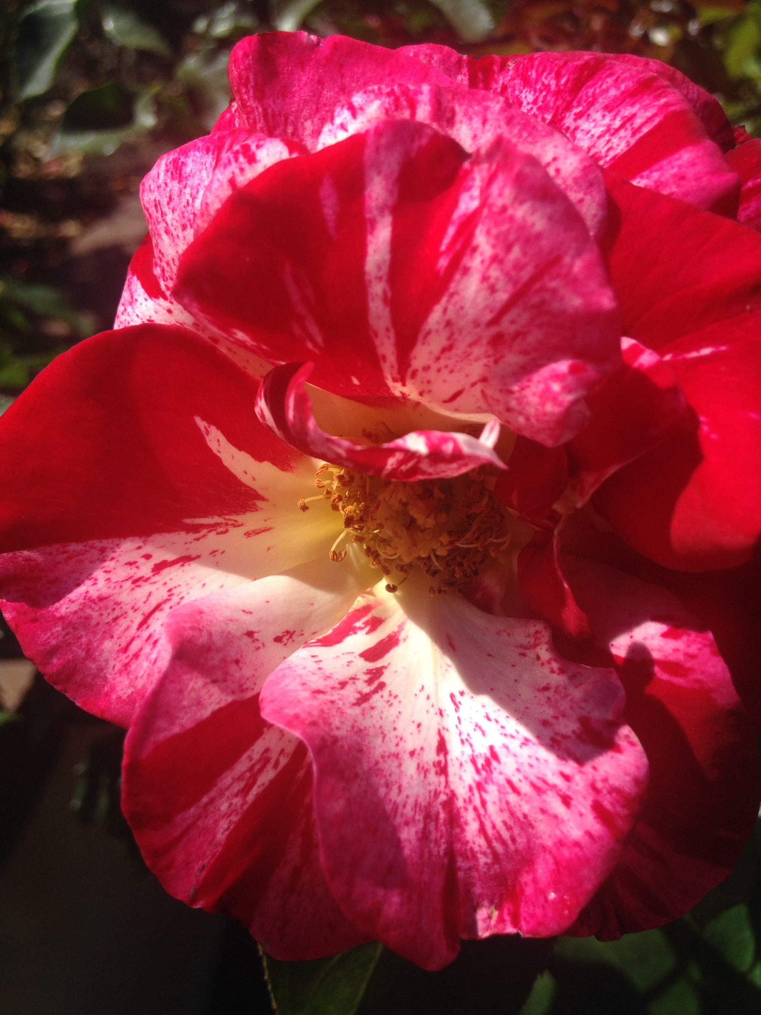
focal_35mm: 33
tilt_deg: -33.1
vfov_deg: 55.4
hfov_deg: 42.9
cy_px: 508
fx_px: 967
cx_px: 380
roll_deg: -1.0
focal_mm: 4.12
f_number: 2.4
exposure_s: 1/1869
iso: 50
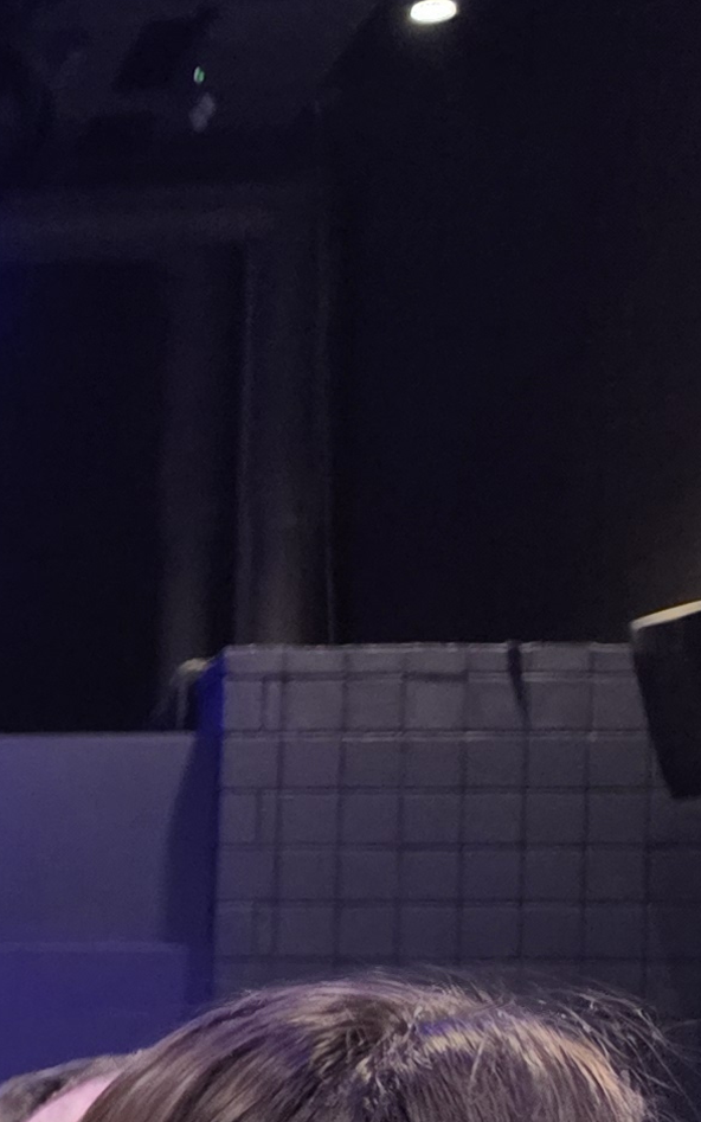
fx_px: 3148
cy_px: 1278
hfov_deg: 10.2
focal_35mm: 103
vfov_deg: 19.2
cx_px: -1229
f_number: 1.4
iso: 800
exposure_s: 1/66.7
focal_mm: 6.5
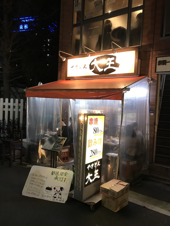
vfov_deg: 63.4
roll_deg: -3.6
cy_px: 113
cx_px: 85
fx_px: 183
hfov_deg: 49.7
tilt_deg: -2.7
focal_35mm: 28
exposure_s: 1/17
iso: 64
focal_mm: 3.99
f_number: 1.8
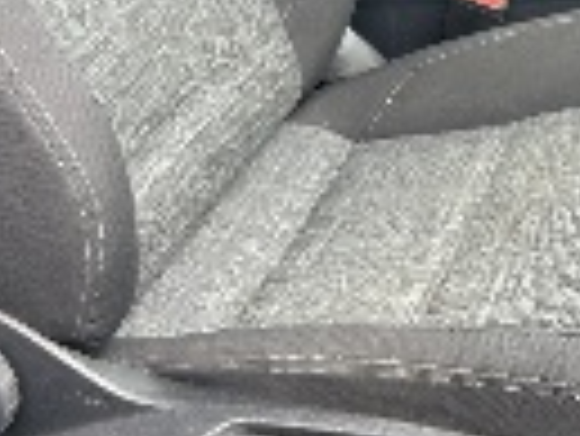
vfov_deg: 16.9
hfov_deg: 21.6
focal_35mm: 84
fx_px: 1409
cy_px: -67
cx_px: 688
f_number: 1.5
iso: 32
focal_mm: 5.7
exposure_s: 1/121
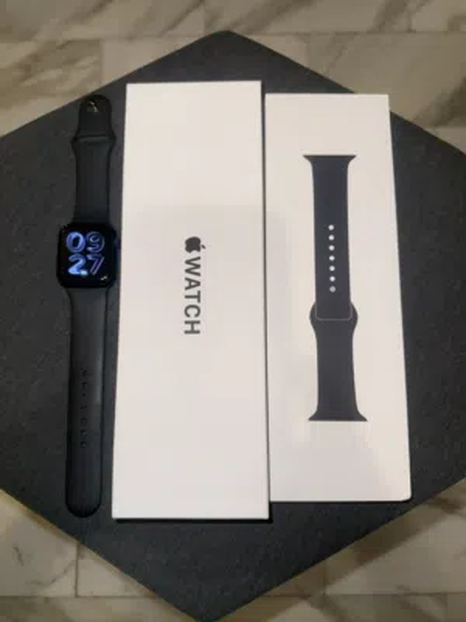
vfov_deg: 71.6
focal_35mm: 24
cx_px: 233
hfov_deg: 56.8
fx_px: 431
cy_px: 311
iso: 50
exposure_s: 1/42
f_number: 1.78
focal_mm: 6.76
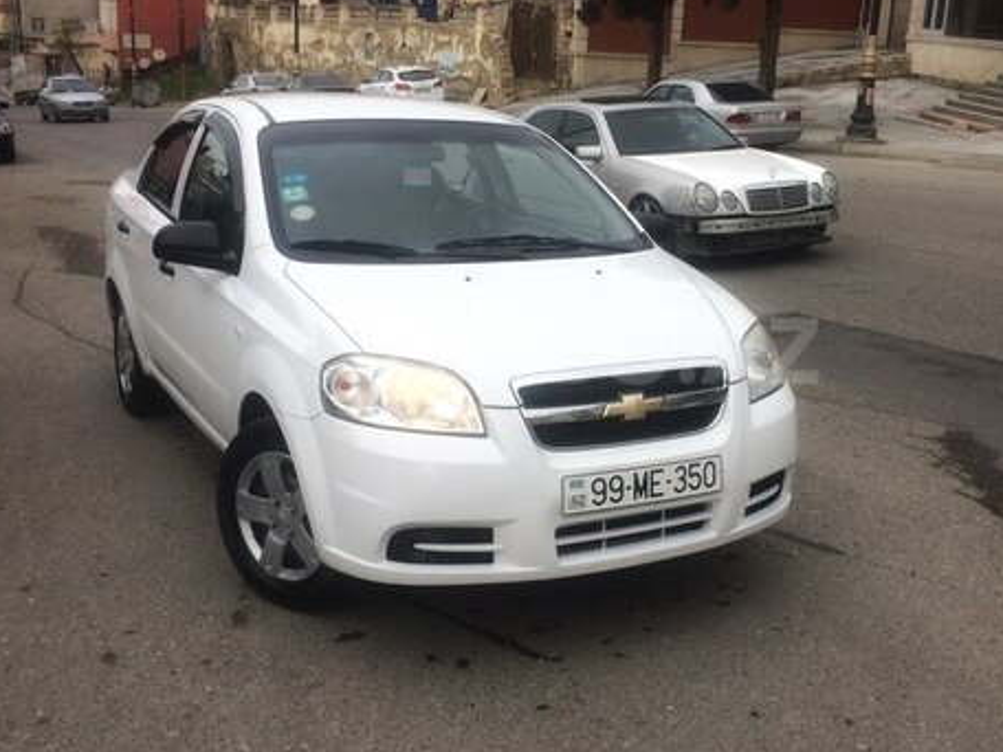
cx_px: 594
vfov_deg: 34.3
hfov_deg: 44.6
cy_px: 351
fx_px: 1217
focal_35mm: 42
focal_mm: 4.15
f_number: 2.2
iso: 32
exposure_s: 1/547
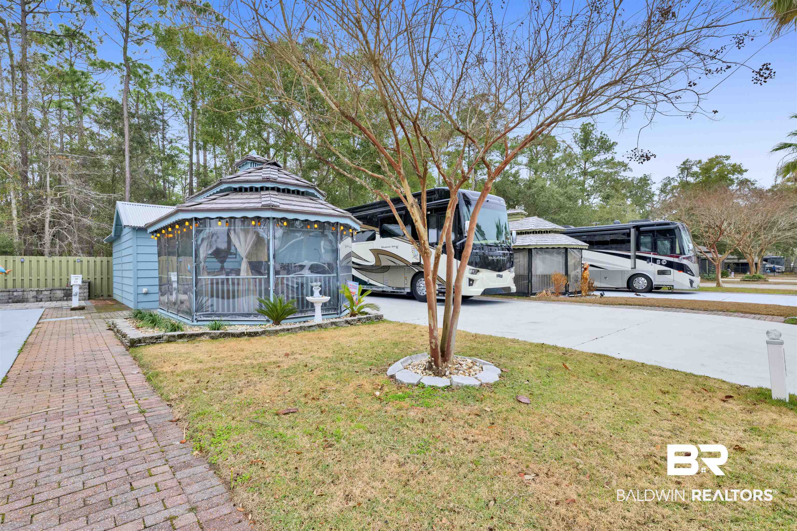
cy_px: 266
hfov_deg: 95.0
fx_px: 365
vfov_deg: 72.1
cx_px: 398
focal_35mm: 16
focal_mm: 16.5
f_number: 11
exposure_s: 1/200
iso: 400
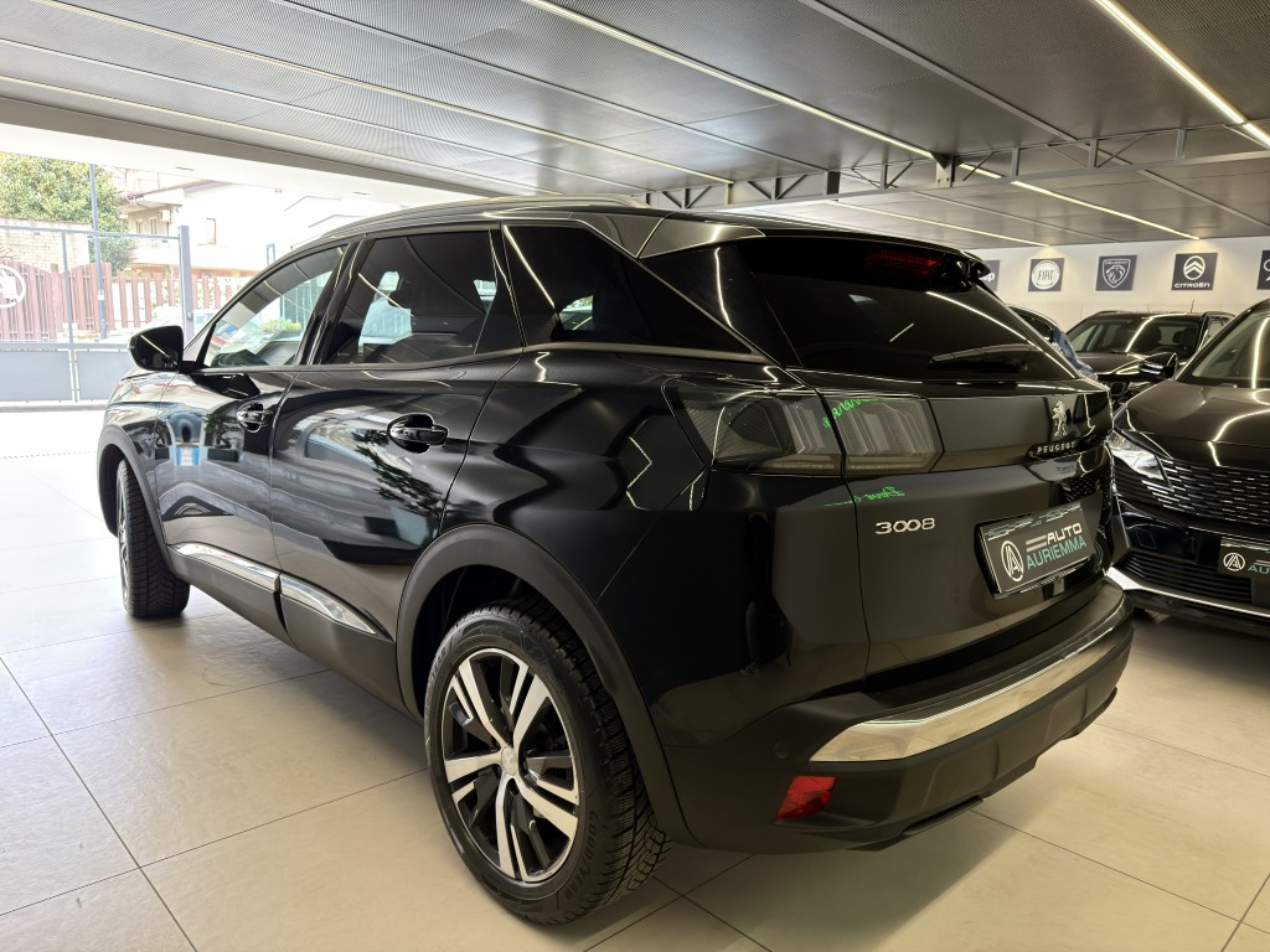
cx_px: 635
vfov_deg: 56.8
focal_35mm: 24
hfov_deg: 71.6
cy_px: 476
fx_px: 881
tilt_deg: -10.7
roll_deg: -1.4
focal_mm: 6.76
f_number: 1.78
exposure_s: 1/110
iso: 200
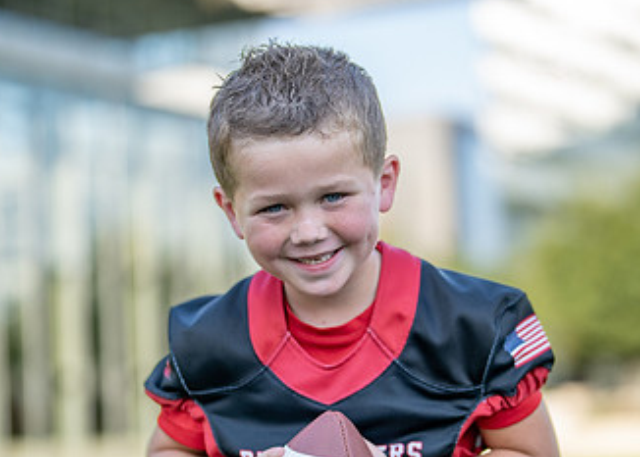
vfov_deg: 13.0
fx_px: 2000
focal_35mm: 110
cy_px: 344
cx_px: 433
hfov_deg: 18.1
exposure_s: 1/2000
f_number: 1.2
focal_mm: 50
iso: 100
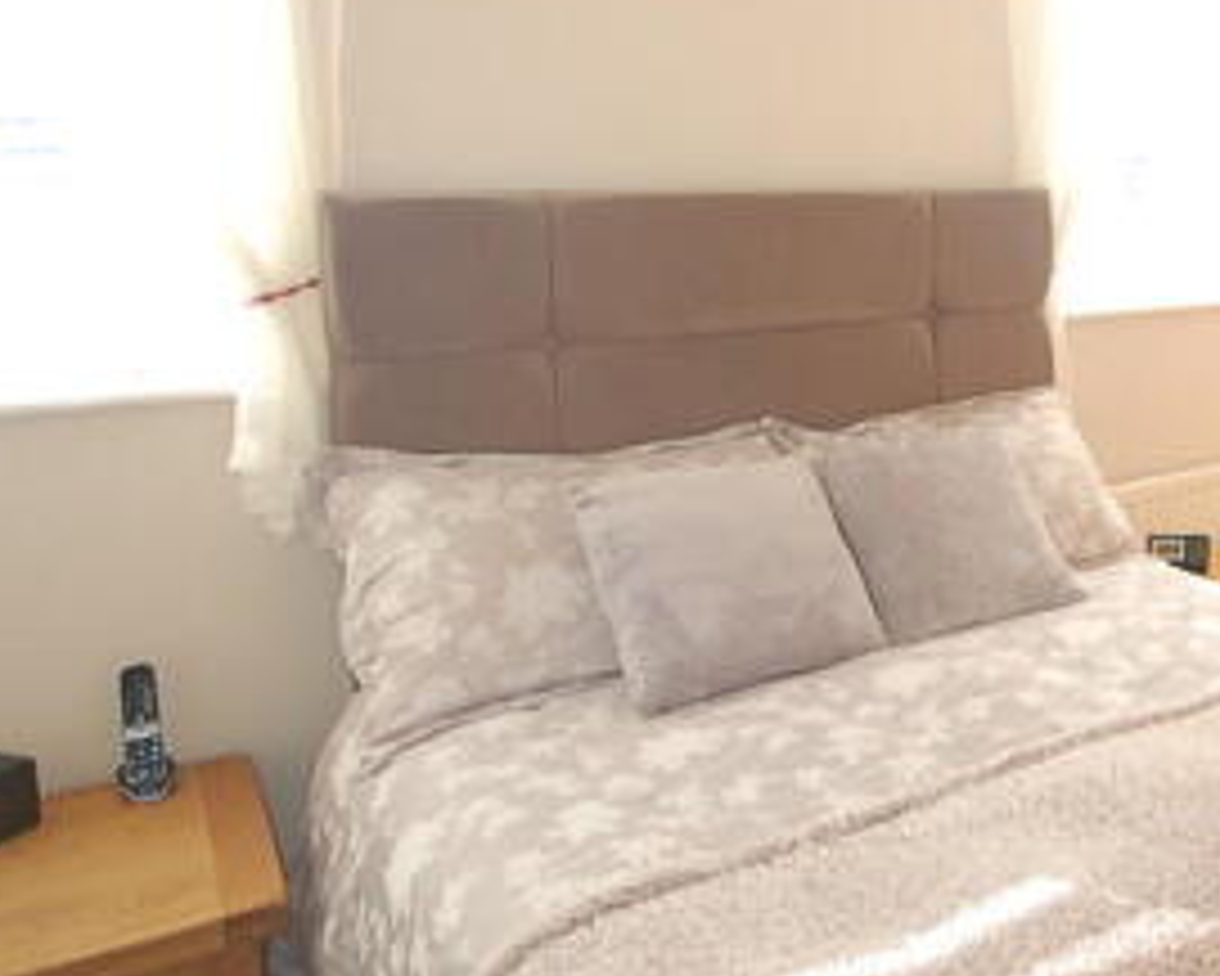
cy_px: 306
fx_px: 1228
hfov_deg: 45.5
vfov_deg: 42.6
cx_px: 1188
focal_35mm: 34
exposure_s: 1/25
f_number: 4.5
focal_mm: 10
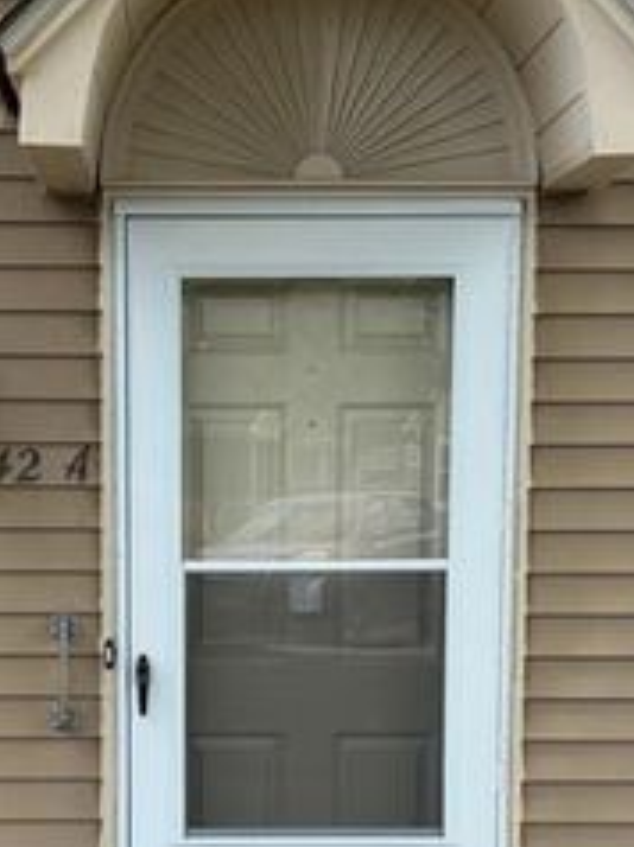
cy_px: 664
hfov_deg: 20.0
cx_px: 196
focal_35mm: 73
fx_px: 1786
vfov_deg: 26.3
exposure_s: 1/1311
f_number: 1.6
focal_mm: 5.96
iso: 50
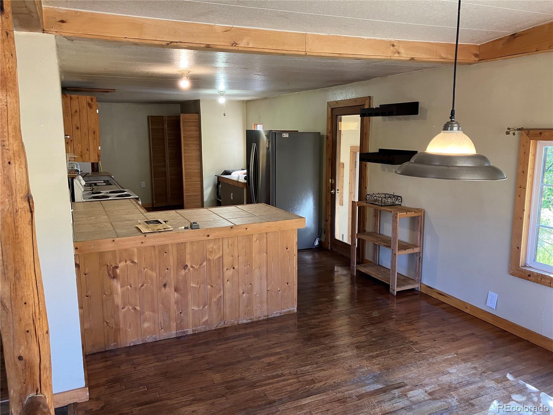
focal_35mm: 28
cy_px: 208
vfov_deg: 49.7
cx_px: 276
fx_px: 447
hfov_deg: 63.4
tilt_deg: -9.0
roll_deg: +0.1
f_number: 1.8
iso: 100
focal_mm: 3.99
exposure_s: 1/60
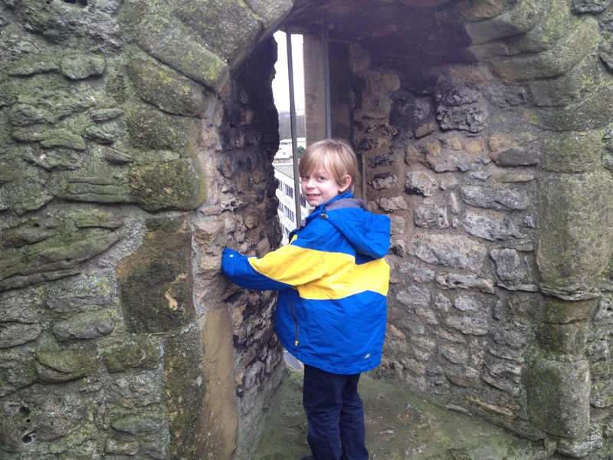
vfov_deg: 40.7
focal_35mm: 35
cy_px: 230
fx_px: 620
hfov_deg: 52.6
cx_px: 306
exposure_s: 1/120
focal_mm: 4.28
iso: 80
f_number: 2.4
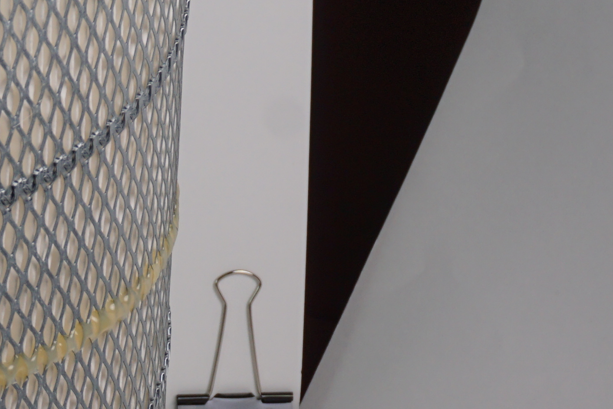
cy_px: 377
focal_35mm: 223
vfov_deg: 6.1
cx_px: -297
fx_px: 3799
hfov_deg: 9.0
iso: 100
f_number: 8
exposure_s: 1/15
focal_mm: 35
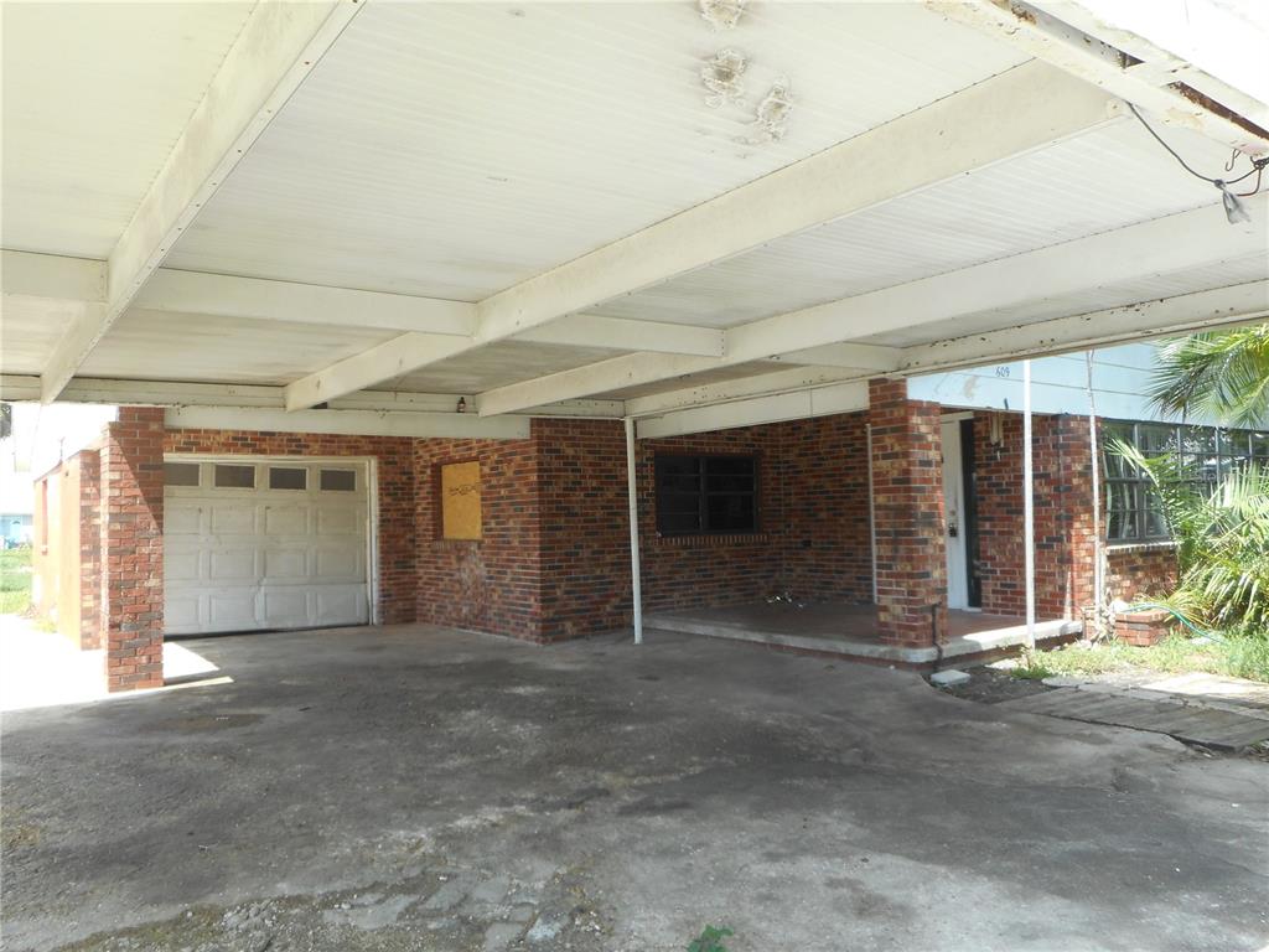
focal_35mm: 25
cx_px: 634
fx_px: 916
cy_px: 476
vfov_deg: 54.9
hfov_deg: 69.4
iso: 80
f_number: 3.7
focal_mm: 4.5
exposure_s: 1/125
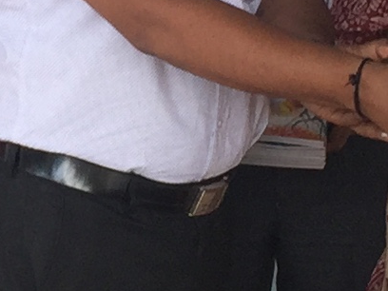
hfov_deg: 8.5
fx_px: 2600
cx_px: 69
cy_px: 81
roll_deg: -0.9
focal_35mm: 232
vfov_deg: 6.4
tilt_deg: -11.0
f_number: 2.2
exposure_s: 1/190
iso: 32
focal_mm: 4.15
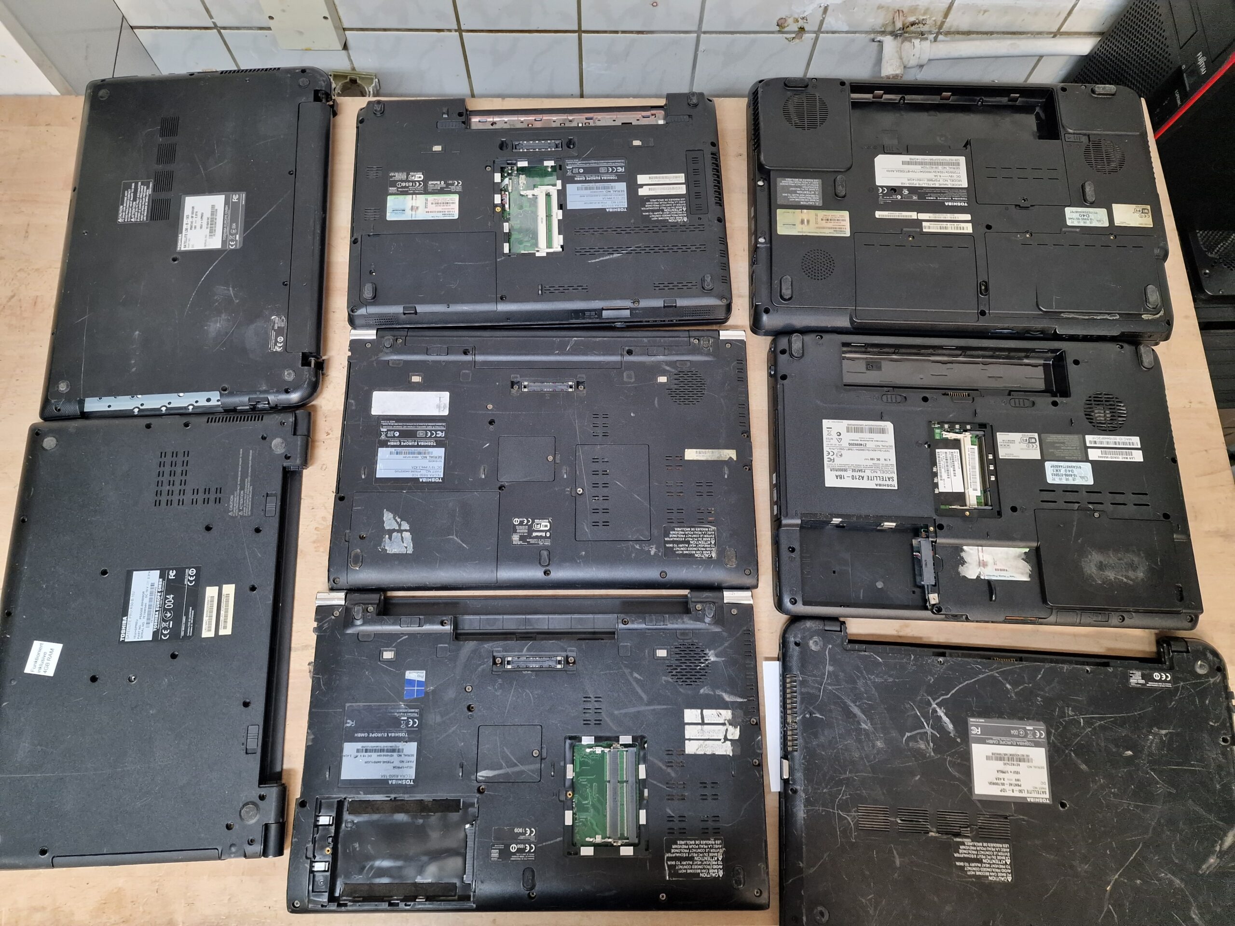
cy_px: 463
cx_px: 618
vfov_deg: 58.9
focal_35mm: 23
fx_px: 821
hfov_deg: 73.9
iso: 500
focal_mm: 6.4
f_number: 1.8
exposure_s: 1/50
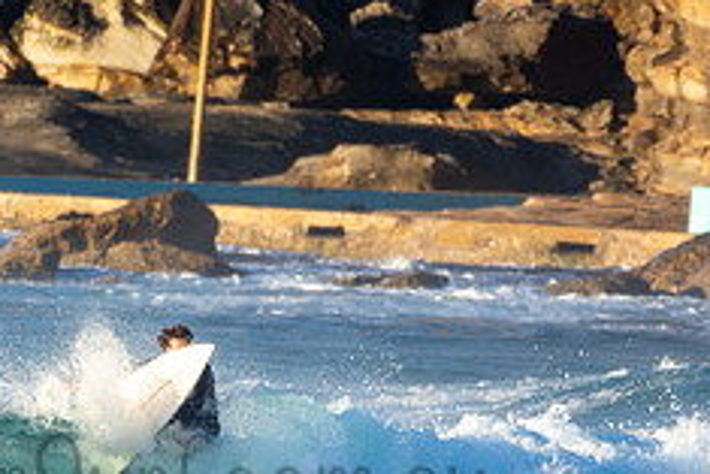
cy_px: 454
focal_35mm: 1849
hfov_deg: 1.1
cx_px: 166
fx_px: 36487
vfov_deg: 0.7
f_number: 5.6
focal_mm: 500
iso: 220
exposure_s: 1/640
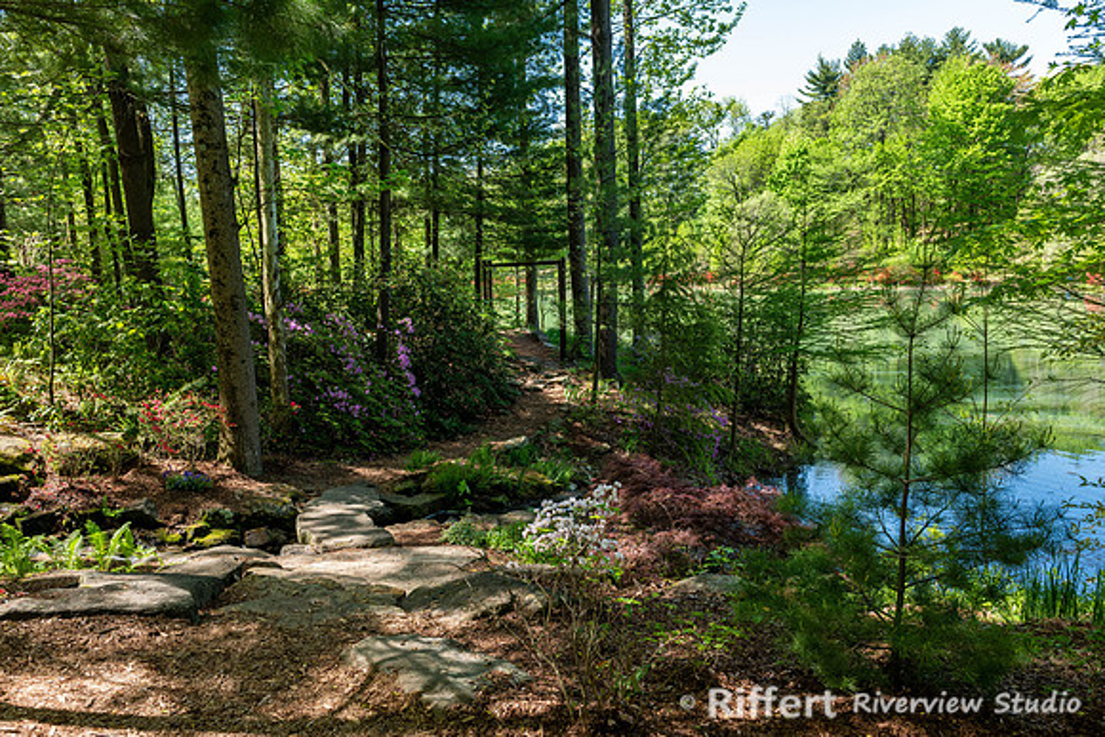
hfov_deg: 73.7
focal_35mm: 24
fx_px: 737
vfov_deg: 53.2
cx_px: 552
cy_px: 368
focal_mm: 24
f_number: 8
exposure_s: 1/160
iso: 450
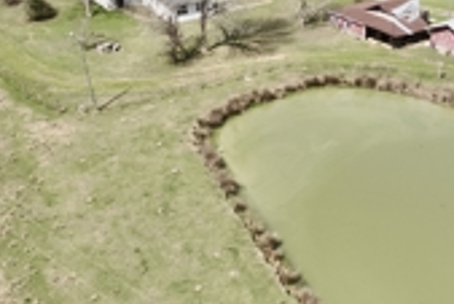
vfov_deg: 23.0
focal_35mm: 59
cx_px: 349
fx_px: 745
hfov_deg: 33.1
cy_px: 108
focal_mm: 4.4
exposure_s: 1/1000
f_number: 2.8
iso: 110
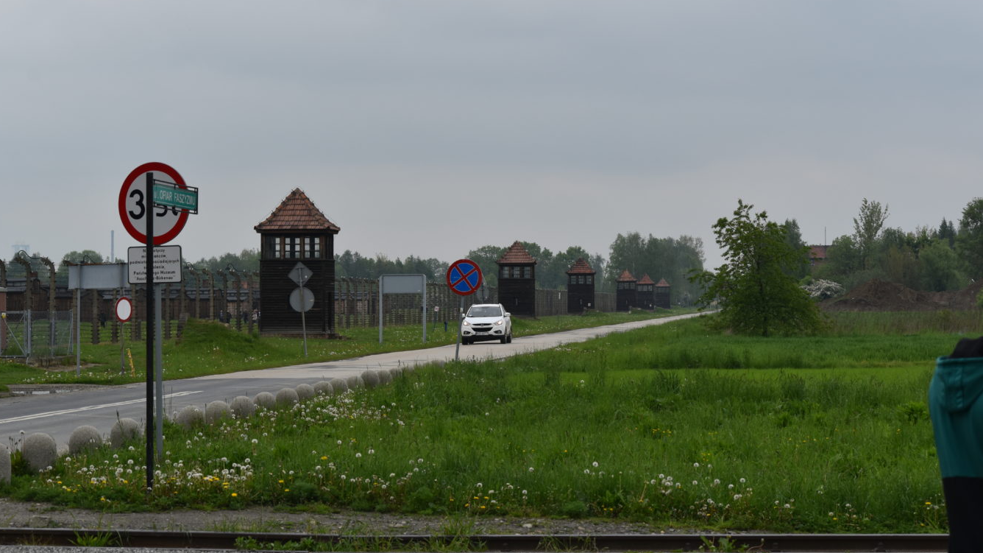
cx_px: 487
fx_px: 2815
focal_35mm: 108
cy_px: 233
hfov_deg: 19.8
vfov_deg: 11.2
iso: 200
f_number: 9
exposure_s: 1/320
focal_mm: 68
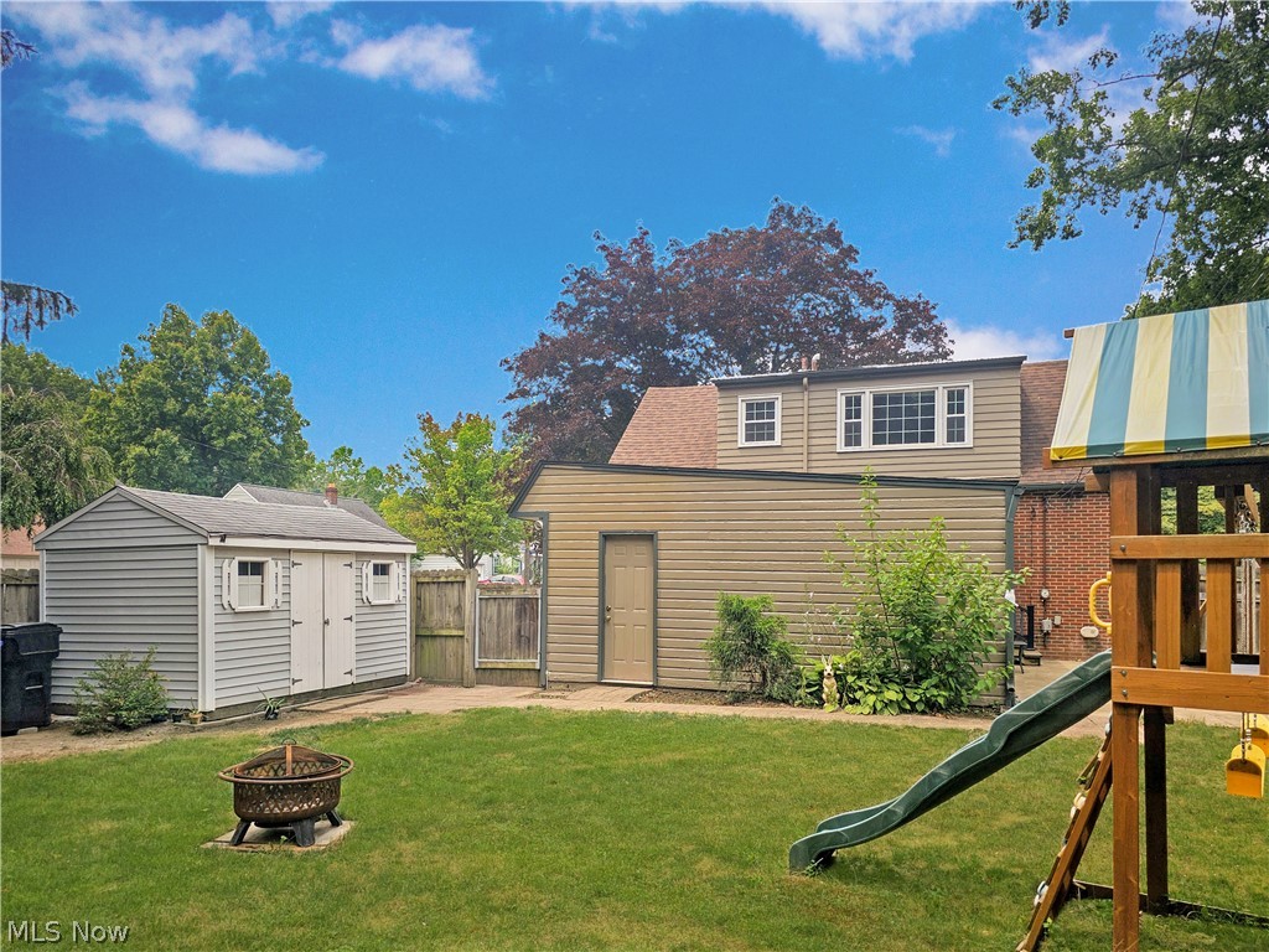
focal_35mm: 23
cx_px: 634
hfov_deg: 73.9
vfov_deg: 58.9
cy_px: 476
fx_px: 843
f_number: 1.7
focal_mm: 6.3
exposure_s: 1/773
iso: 10
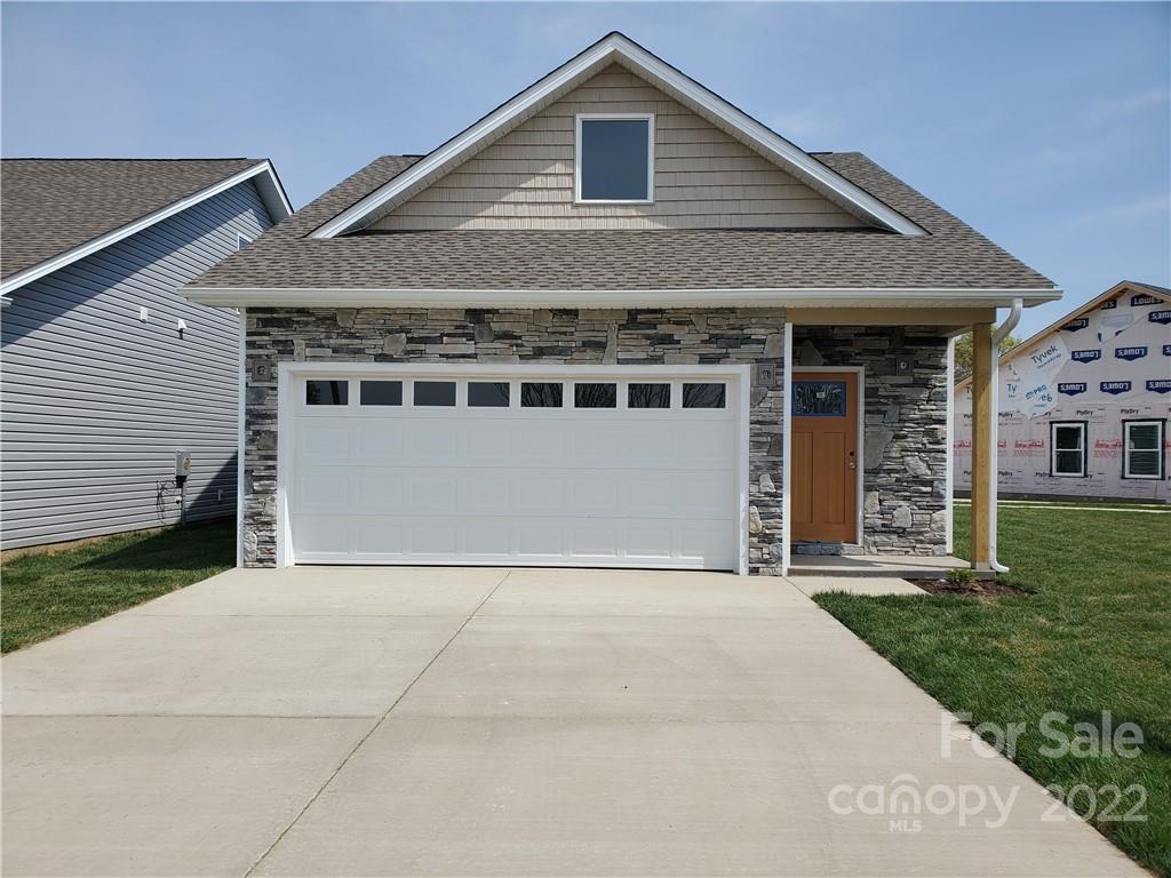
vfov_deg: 53.1
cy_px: 439
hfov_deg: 67.3
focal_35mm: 26
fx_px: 880
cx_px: 586
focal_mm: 4.3
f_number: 2.4
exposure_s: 1/2254
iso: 50
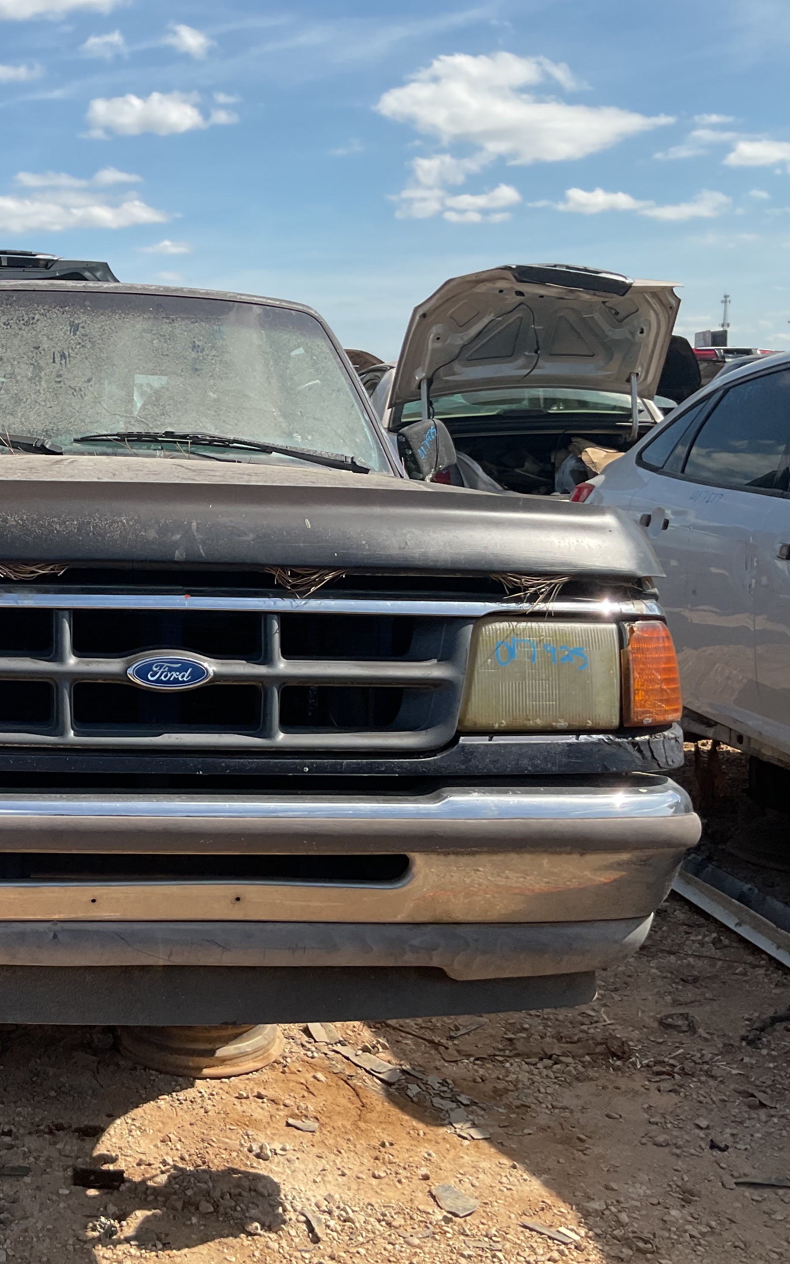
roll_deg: +4.0
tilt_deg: -8.0
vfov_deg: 47.2
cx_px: 30
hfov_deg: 28.9
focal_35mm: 42
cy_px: 640
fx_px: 1447
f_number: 1.8
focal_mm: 3
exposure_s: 1/1626
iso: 16
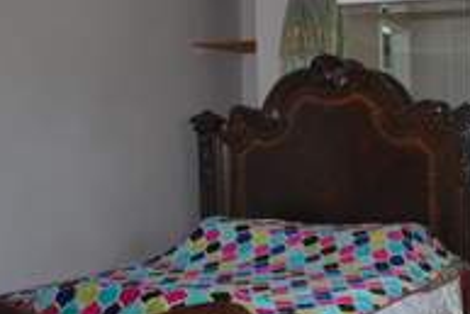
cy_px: 194
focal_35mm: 67
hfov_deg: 28.6
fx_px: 875
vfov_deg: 20.3
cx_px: 441
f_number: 3.5
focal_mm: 18
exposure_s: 1/60
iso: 200
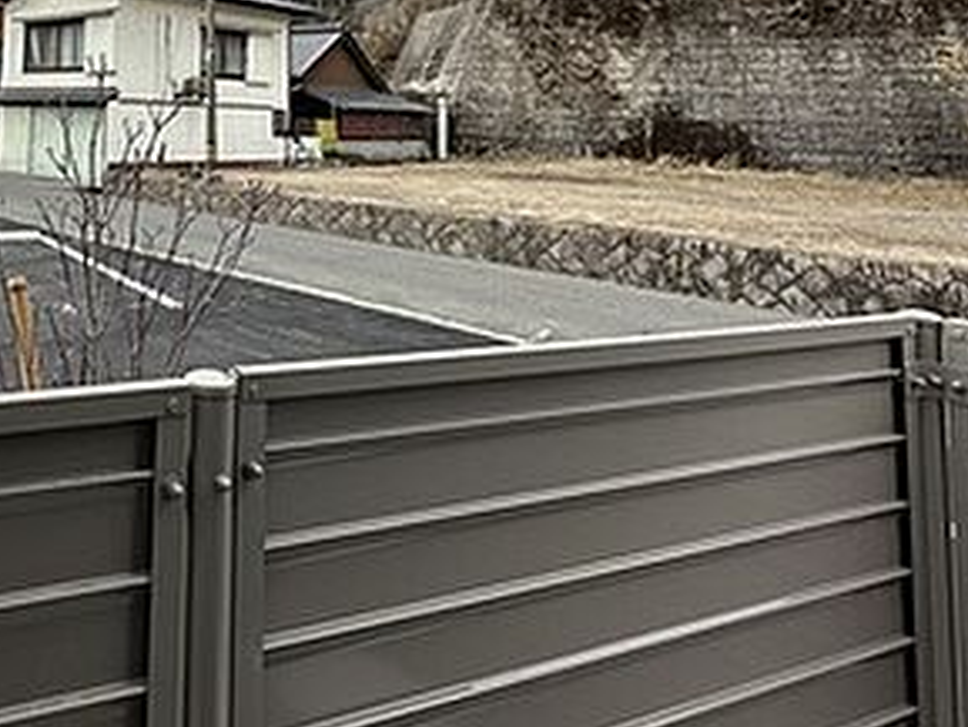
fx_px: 867
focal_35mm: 31
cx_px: 80
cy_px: 37
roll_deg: -2.0
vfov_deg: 40.9
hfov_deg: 51.0
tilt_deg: +5.7
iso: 40
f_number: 2.2
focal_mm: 2.22
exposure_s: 1/1261
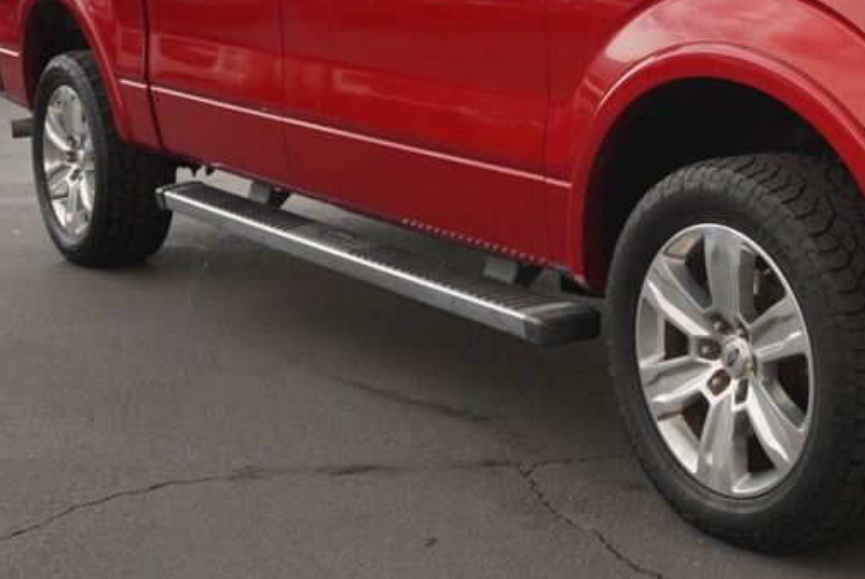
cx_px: 726
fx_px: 1611
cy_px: 153
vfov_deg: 20.2
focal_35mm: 67
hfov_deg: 29.2
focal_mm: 22
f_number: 4.5
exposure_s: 1/80
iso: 100
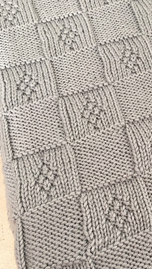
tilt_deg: -63.3
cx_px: 143
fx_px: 337
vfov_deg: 43.6
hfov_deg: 24.5
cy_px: 152
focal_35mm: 47
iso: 125
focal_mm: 4.15
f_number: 2.2
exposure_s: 1/33
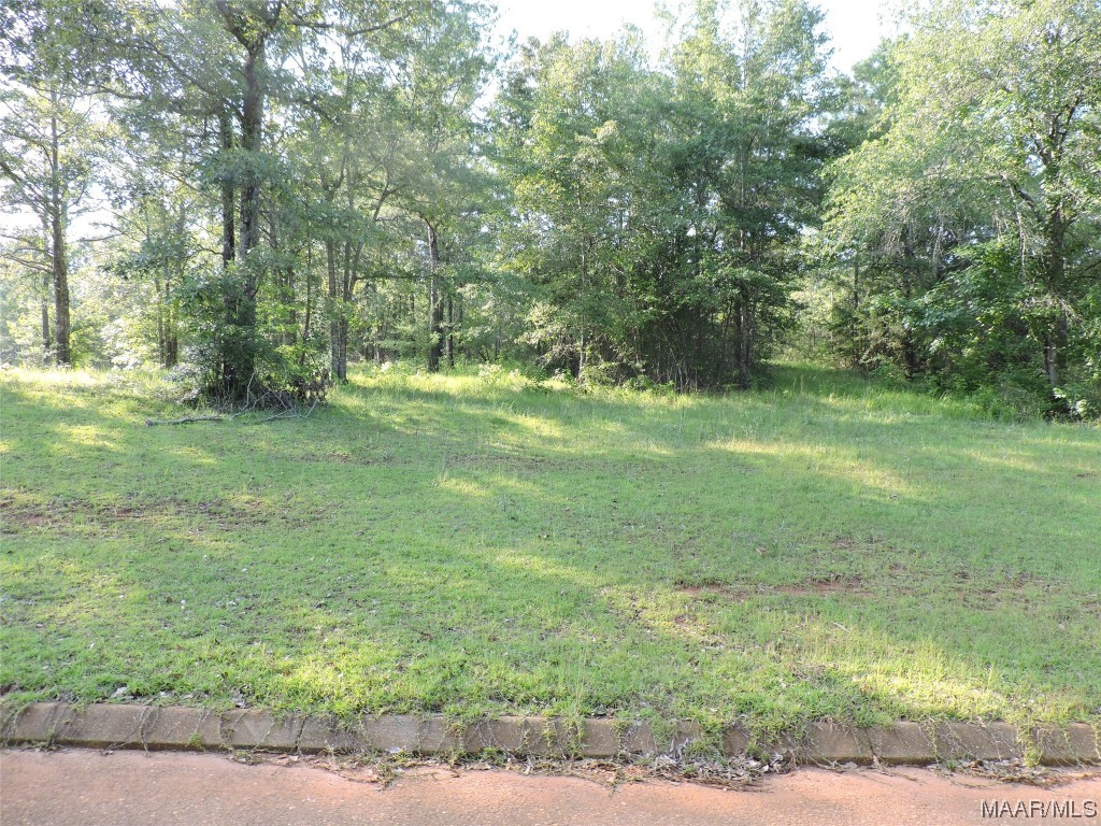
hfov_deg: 71.6
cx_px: 550
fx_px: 763
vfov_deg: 56.8
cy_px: 413
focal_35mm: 24
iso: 100
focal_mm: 4.3
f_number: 3
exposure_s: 1/125
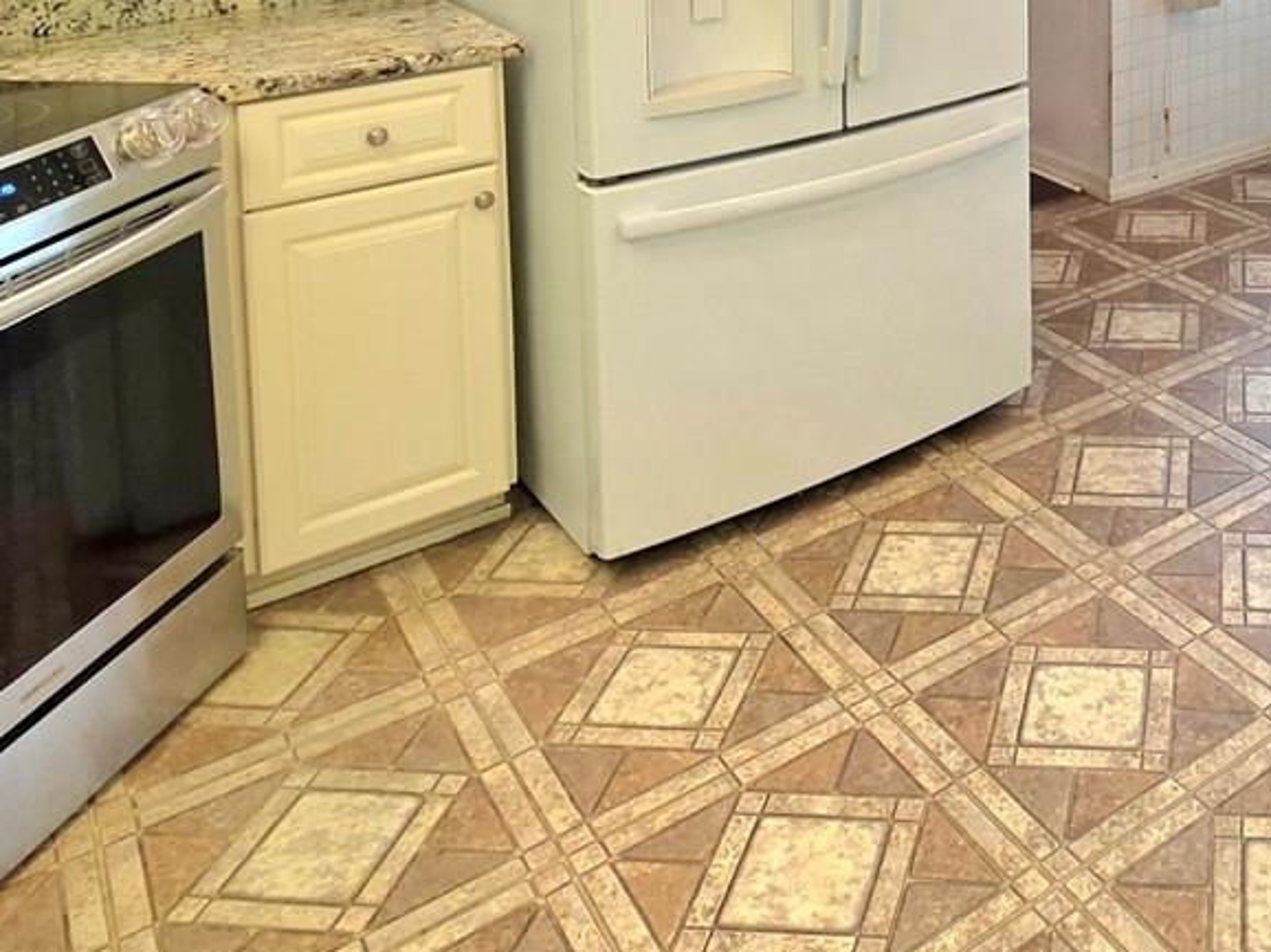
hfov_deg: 46.4
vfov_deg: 32.6
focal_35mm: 36
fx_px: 1321
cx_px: 1143
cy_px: -193
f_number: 1.9
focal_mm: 2.2
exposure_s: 1/120
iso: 64
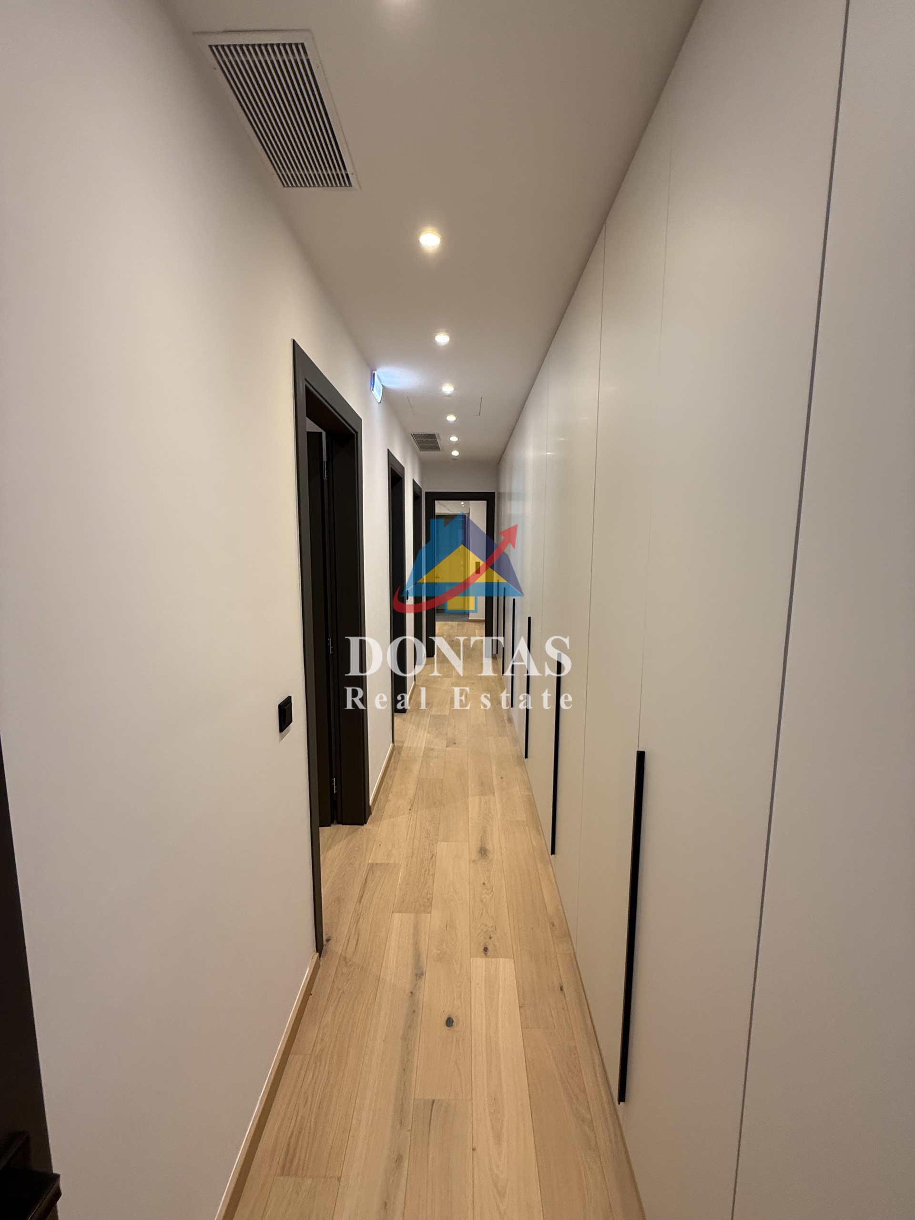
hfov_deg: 85.7
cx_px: 458
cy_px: 610
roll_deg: -0.1
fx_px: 493
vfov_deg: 102.1
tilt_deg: -6.9
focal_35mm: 14
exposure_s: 1/99
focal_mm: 2.22
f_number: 2.2
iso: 200
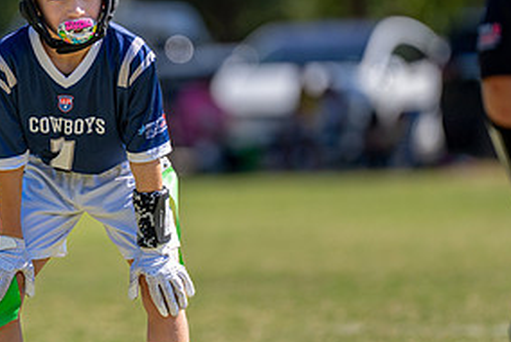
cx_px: 80
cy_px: 152
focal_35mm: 450
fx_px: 6394
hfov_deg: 4.6
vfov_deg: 3.1
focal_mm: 200
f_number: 2.8
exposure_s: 1/2000
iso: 160
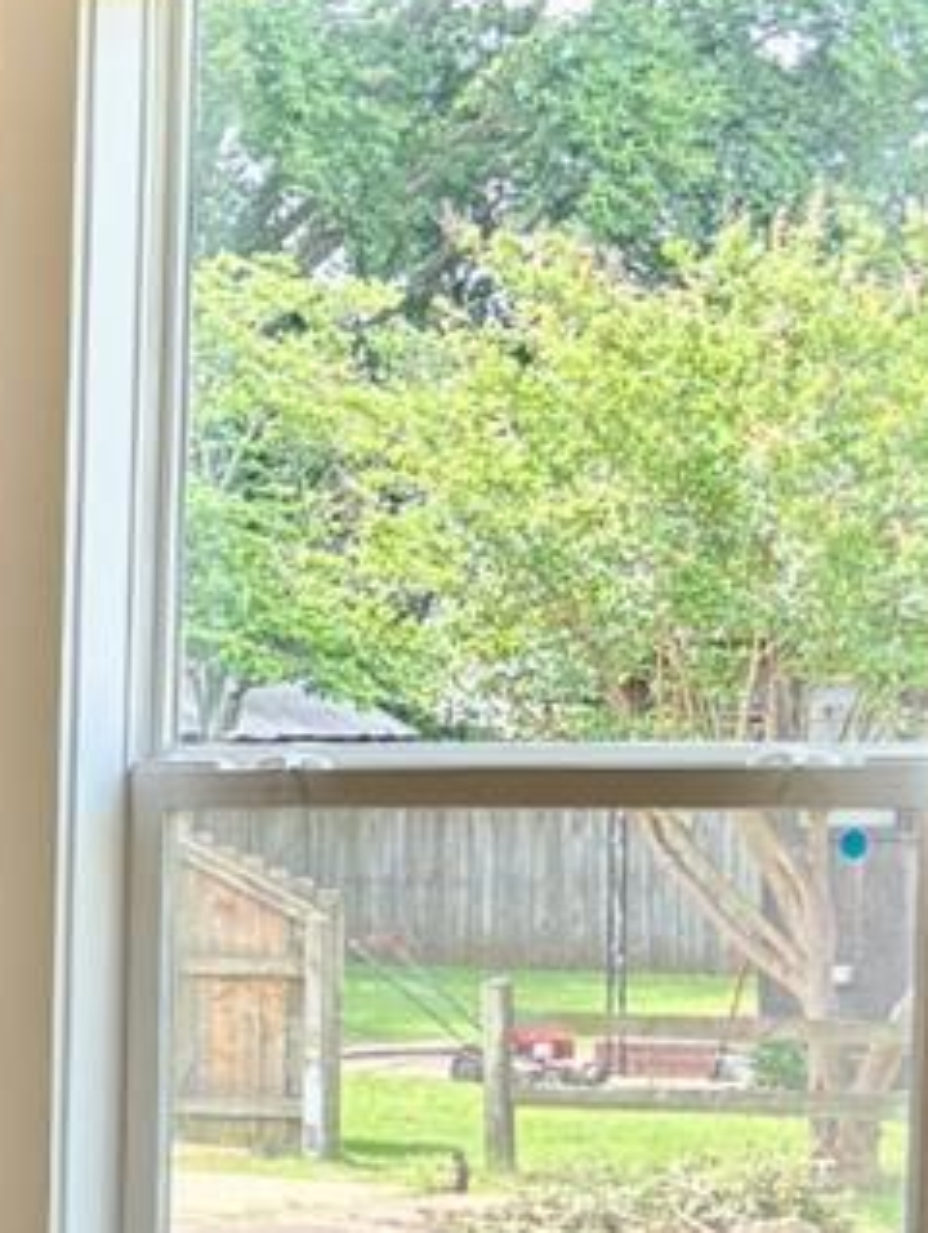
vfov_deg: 15.9
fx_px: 4352
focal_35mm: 122
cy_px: 1111
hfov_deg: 10.8
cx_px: -1069
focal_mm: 5.96
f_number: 1.6
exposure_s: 1/120
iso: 80
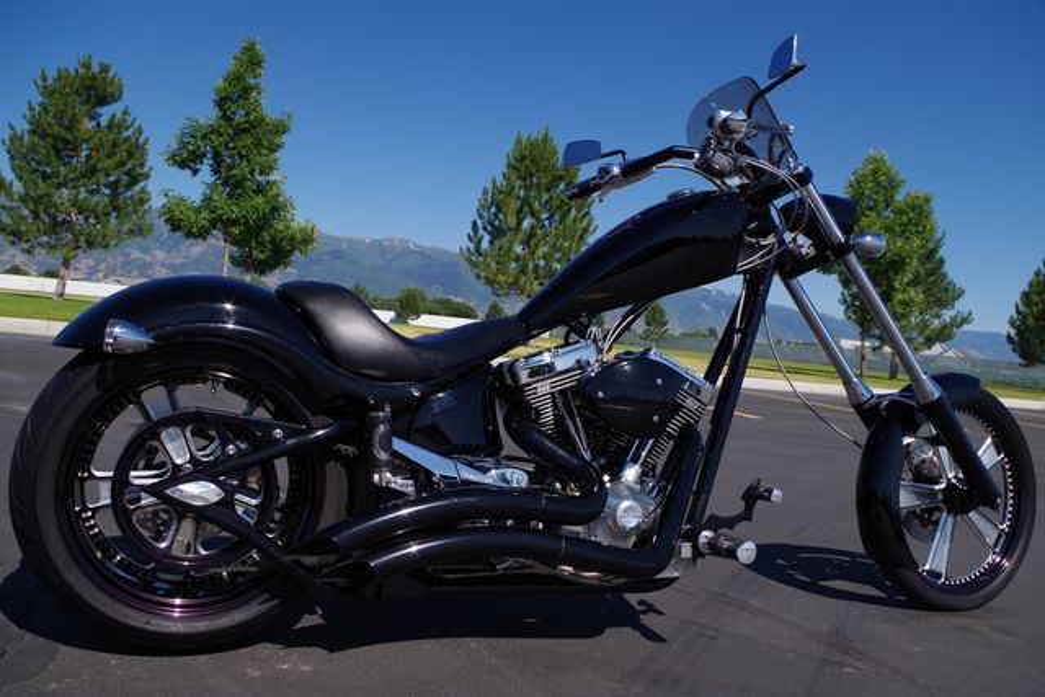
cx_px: 522
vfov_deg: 42.3
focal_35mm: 31
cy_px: 348
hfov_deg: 60.3
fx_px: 900
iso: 100
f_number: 8
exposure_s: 1/400
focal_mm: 21.25
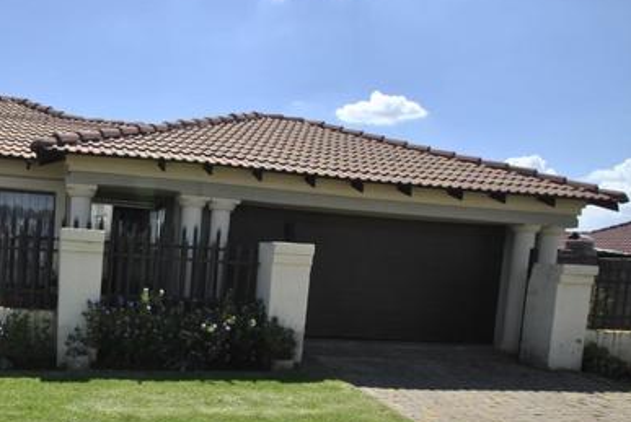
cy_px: 281
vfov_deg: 41.9
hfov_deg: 57.0
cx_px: 153
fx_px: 544
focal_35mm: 31
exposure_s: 1/250
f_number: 8
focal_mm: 10
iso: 100
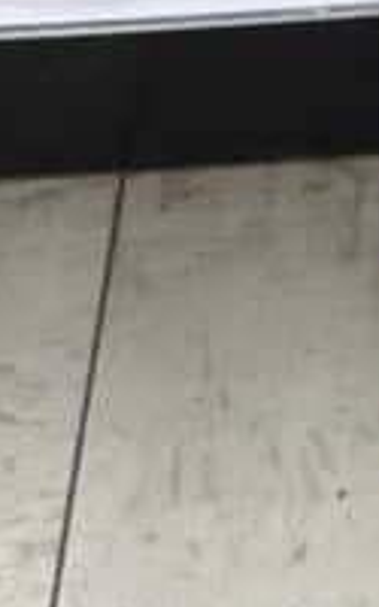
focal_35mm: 130
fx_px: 2148
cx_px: 913
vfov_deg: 14.2
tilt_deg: -36.8
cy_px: -476
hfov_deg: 9.1
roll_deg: -1.3
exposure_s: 1/63
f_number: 1.78
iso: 100
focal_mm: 6.86
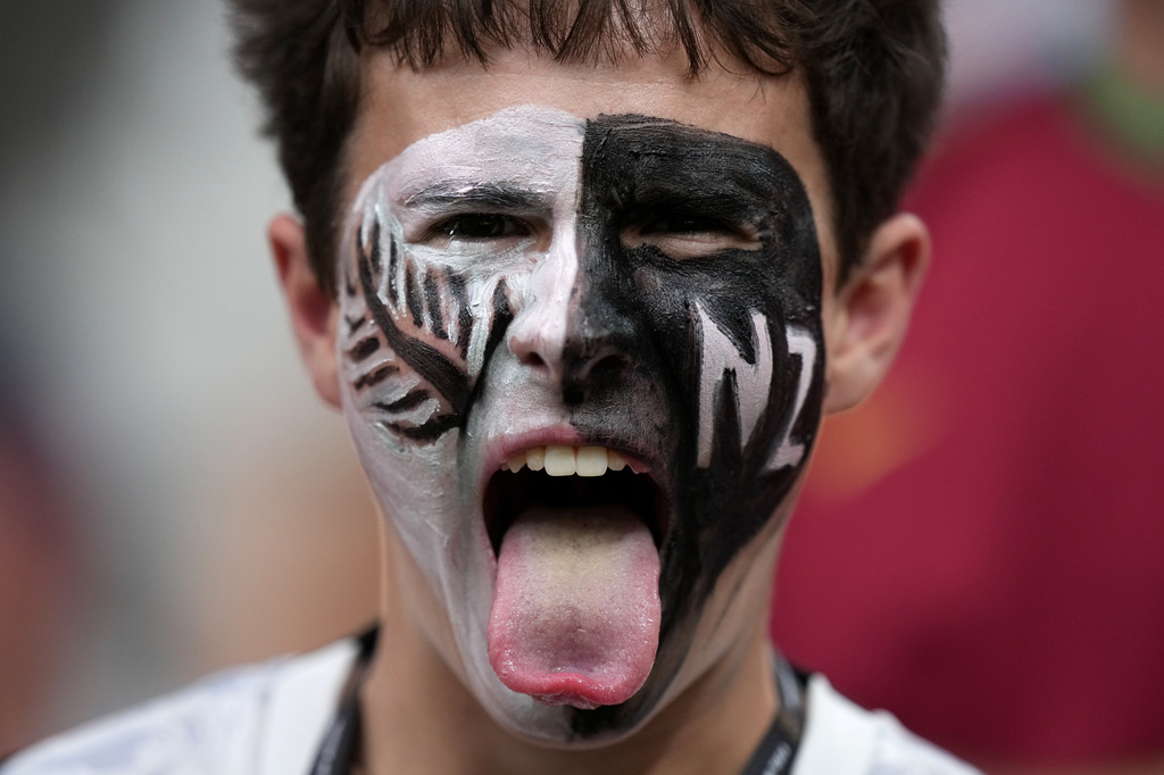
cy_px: 388
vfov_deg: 3.4
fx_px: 12928
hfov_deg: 5.2
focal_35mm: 400
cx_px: 582
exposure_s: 1/3200
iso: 2500
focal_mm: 400
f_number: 2.8
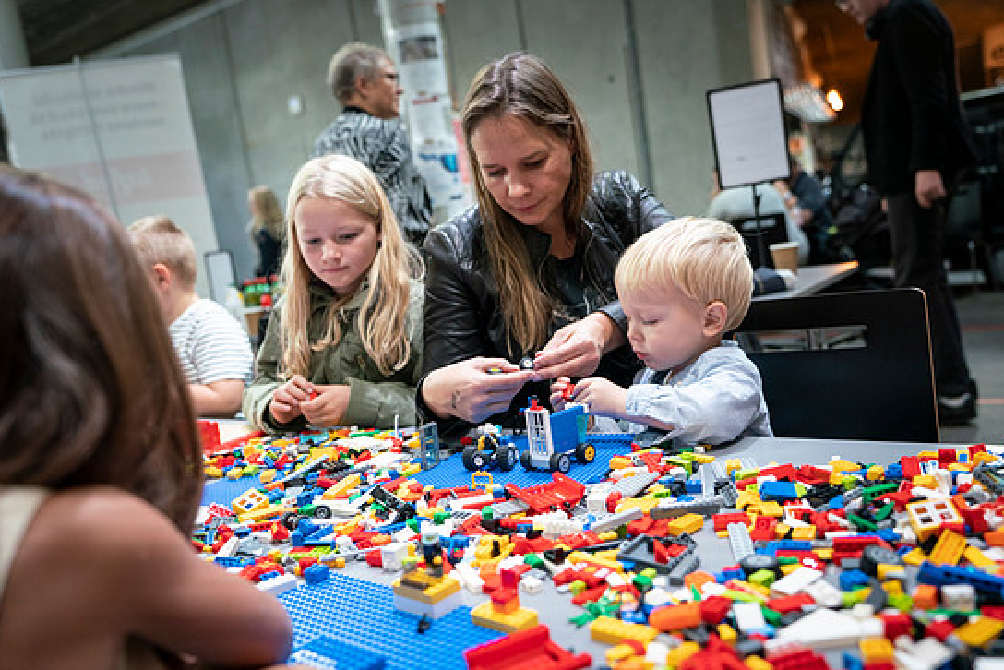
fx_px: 893
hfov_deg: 58.7
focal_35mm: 32
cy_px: 346
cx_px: 482
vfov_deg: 41.1
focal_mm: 30
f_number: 2.8
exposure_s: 1/160
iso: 2500
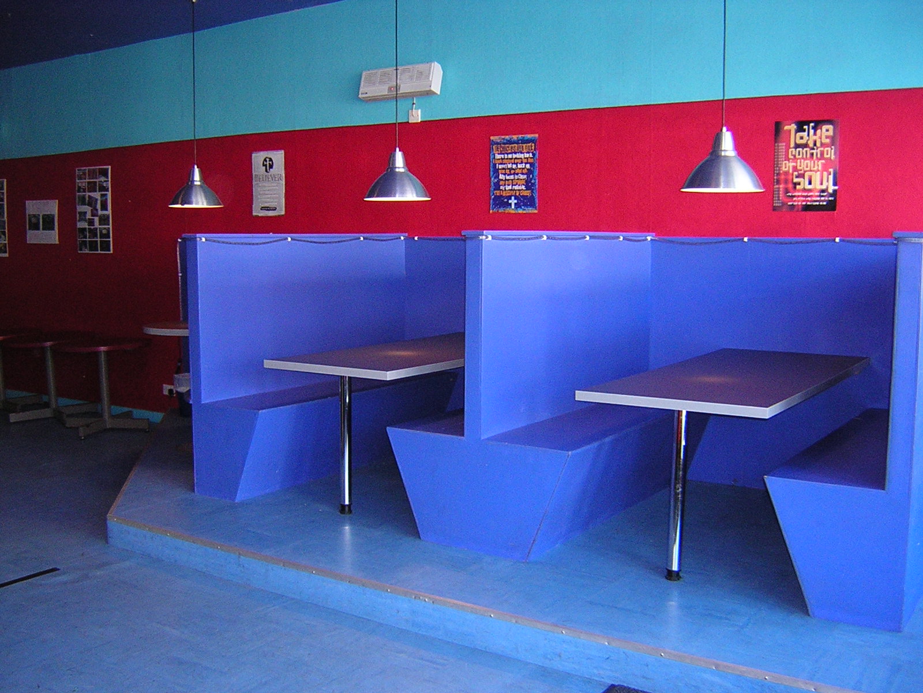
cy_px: 346
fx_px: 960
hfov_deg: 51.4
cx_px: 462
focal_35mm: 36
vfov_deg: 39.7
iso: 385
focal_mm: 4.7
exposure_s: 1/60.1
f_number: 2.6
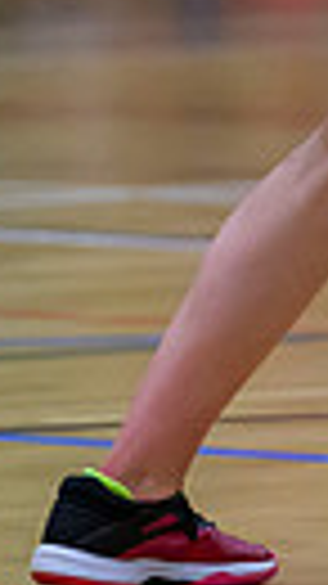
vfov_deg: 1.7
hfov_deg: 0.9
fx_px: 19910
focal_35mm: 1286
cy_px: -210
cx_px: 1352
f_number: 3.2
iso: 4000
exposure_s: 1/800
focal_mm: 200
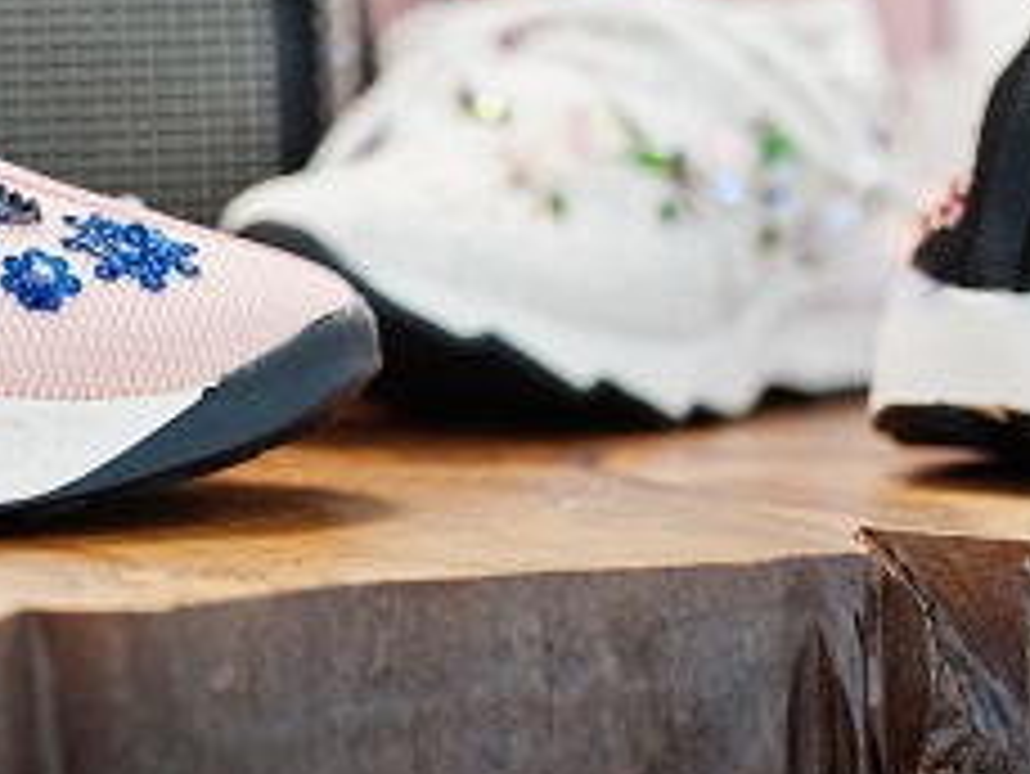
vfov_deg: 16.8
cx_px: 211
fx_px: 2620
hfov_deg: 22.0
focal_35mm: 88
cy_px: 403
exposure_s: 1/100
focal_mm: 35
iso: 1000
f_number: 2.5
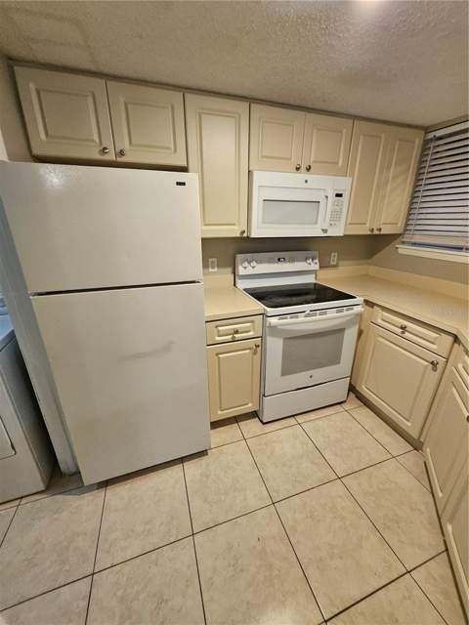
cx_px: 234
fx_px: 235
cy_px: 312
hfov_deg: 89.9
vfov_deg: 106.2
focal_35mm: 13
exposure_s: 1/60
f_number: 2.2
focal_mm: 1.74
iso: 250
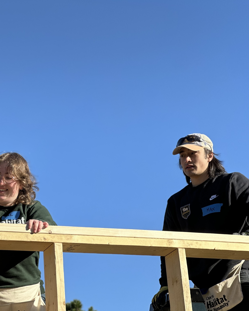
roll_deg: +4.2
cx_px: 82
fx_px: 930
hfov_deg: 15.2
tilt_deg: +23.2
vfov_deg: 19.0
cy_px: 156
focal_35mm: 101
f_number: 2.8
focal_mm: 9
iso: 32
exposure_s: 1/619
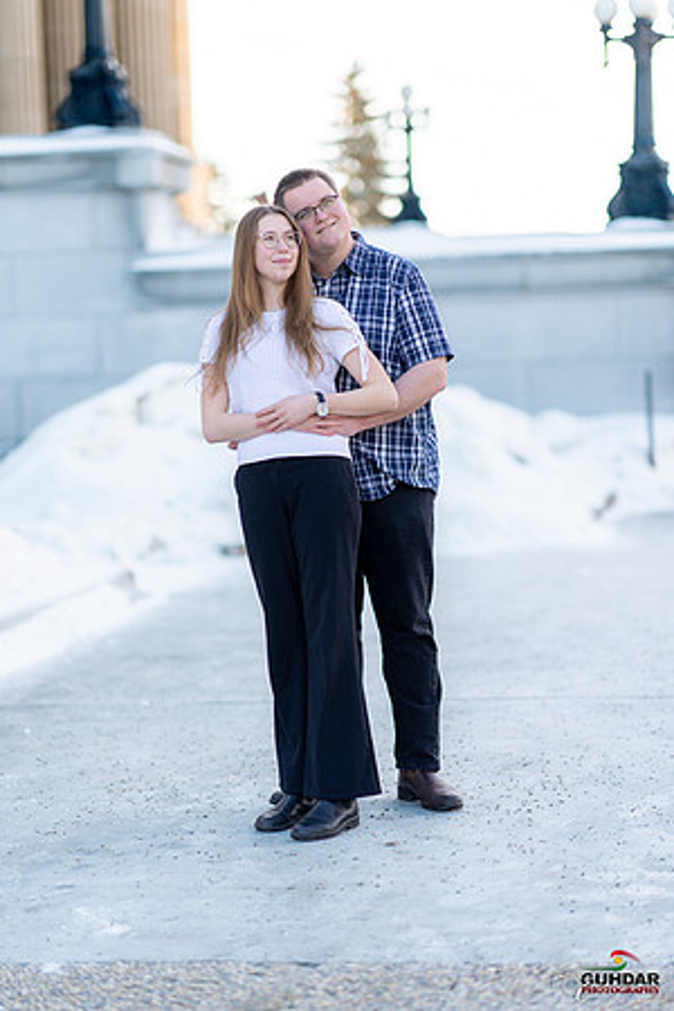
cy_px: 506
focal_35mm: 85
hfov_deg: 16.1
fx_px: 2387
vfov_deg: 23.9
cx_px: 337
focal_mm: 85
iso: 100
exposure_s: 1/1600
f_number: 1.4
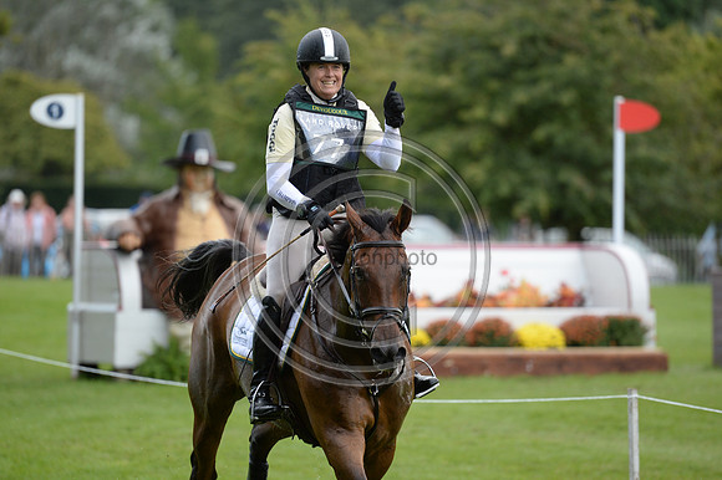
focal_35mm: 400
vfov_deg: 3.4
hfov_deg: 5.2
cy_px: 240
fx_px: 8017
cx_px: 361
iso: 1000
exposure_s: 1/800
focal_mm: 400
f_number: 5.6
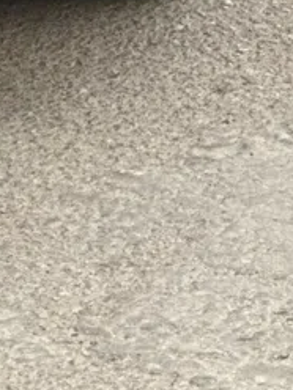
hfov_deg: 3.5
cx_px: -419
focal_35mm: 423
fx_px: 4774
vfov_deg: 4.6
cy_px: -507
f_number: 2.8
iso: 64
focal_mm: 9
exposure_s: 1/121
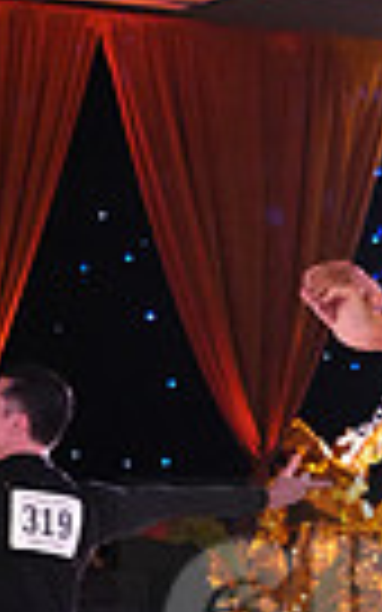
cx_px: 739
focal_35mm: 187
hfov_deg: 6.8
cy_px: 630
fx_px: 3115
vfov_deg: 11.1
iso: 6400
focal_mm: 43
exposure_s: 1/400
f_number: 5
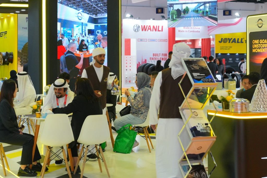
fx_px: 586
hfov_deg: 25.7
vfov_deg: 17.2
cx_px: 120
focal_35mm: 79
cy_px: 51
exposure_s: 1/160
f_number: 4
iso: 1000
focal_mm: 50
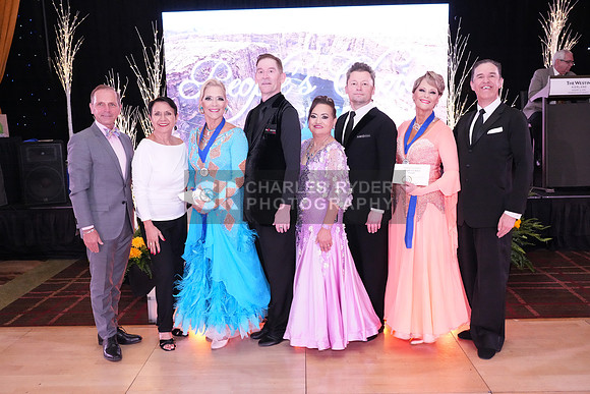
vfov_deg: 41.1
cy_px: 197
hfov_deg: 58.7
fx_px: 525
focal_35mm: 32
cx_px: 295
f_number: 7.1
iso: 8000
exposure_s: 1/250
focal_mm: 32
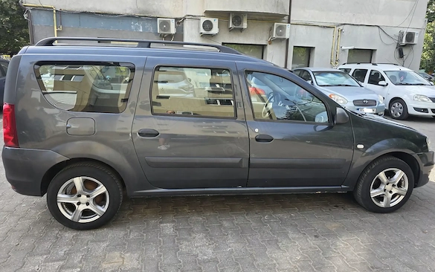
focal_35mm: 25
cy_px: 130
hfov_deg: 72.5
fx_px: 296
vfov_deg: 49.3
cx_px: 217
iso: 40
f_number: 1.7
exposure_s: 1/370
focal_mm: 6.3
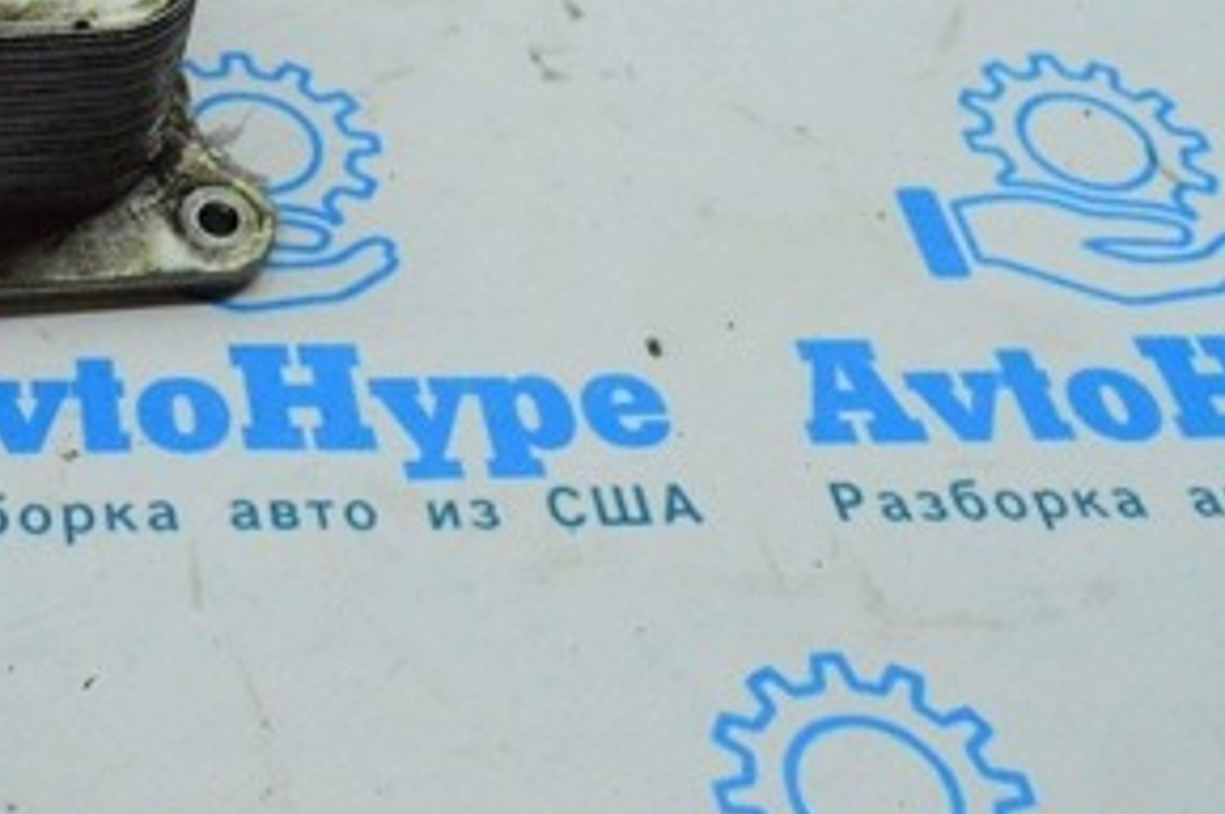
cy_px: 40
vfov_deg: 18.2
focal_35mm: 73
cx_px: -127
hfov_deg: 25.7
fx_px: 2481
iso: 6400
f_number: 6.3
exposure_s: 1/640
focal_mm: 22
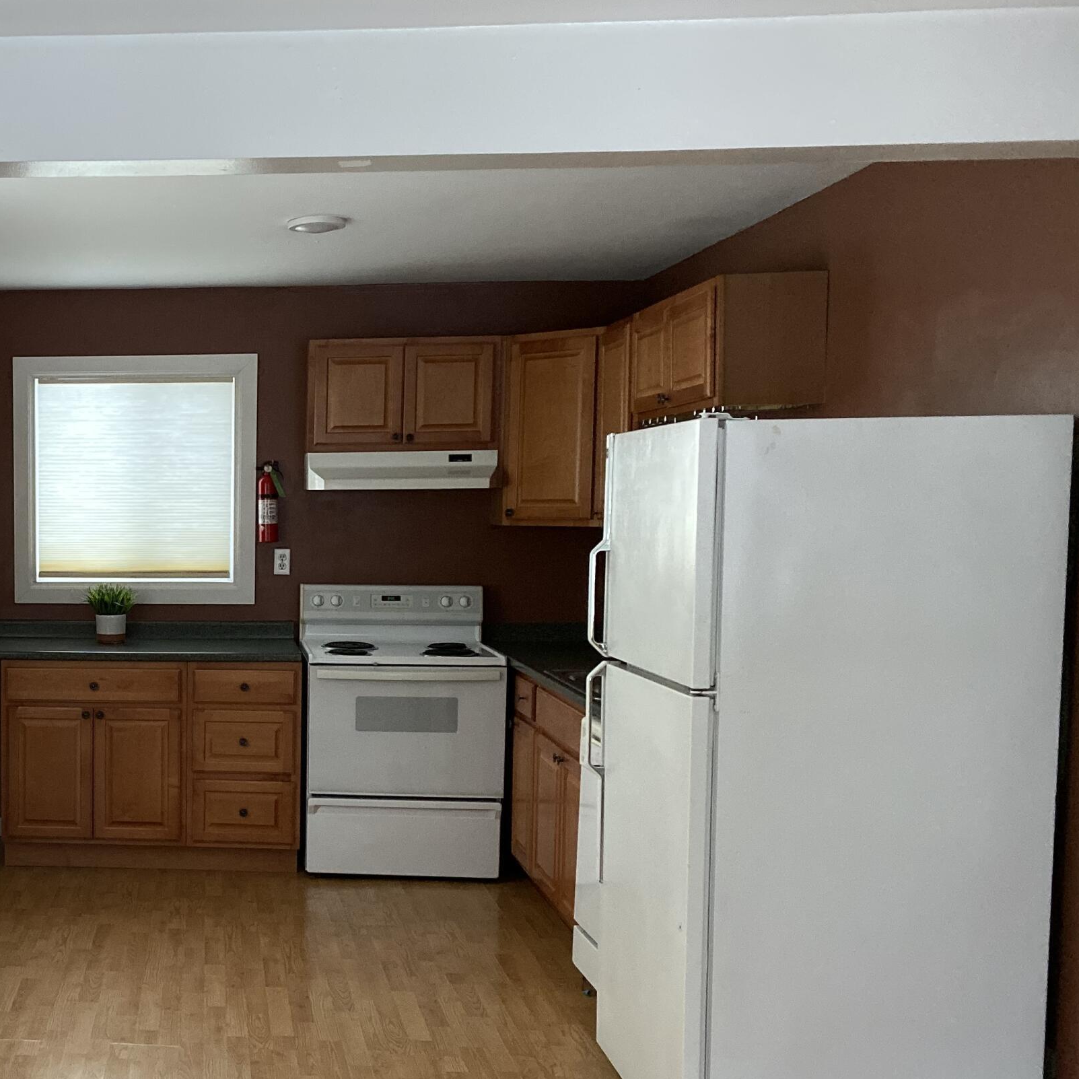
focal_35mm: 43
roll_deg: +0.3
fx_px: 1516
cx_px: 71
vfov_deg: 39.0
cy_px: 664
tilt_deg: -5.0
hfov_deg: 36.3
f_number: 1.8
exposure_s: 1/60
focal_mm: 4.25
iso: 500
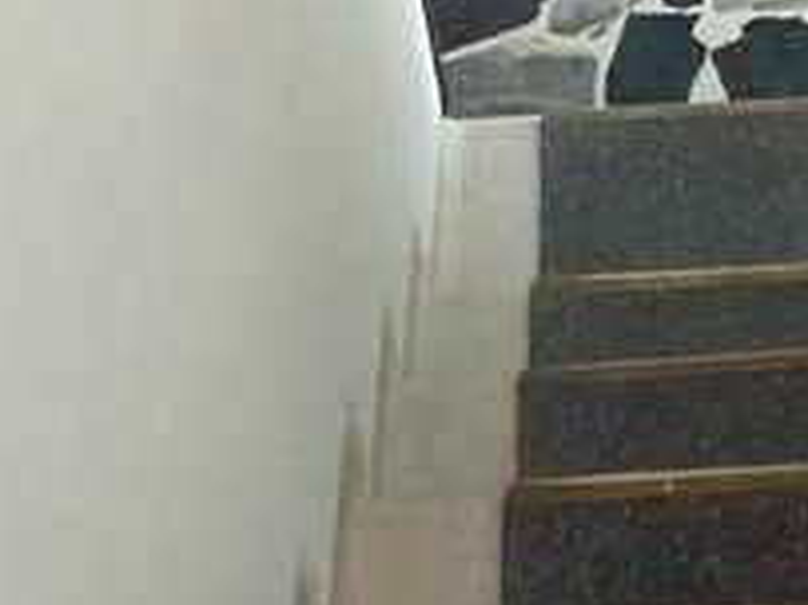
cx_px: 816
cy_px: -139
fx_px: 1843
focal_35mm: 79
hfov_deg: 23.6
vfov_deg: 17.7
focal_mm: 4.58
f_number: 2
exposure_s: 1/15
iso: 1600
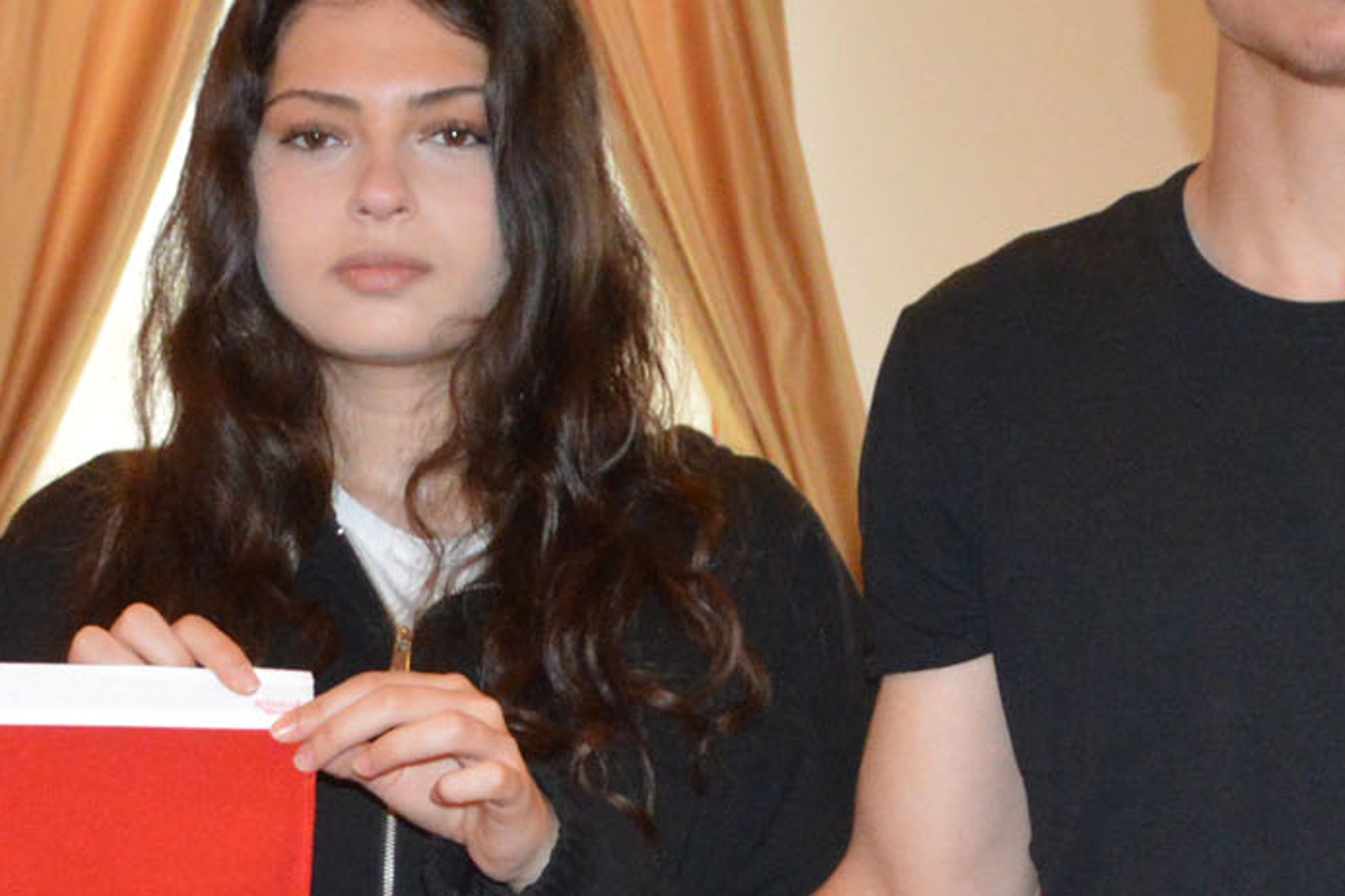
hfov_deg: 15.0
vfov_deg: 9.9
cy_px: 1251
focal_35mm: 135
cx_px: 104
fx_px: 5043
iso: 2000
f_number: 3.8
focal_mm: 22
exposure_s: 1/60
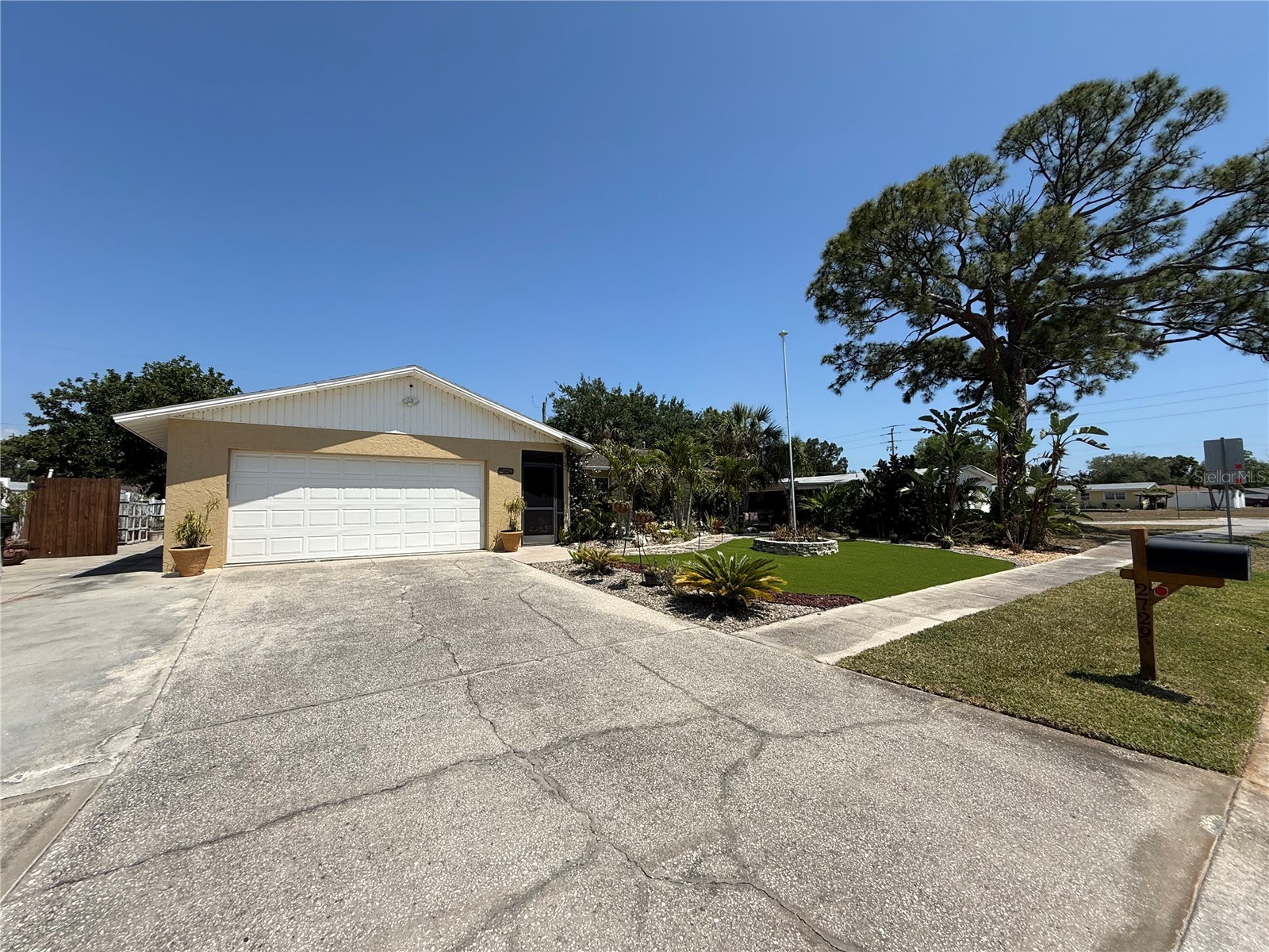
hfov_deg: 102.1
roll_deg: +0.9
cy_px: 476
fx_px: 513
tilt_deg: +4.8
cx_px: 634
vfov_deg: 85.7
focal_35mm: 14
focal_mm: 2.22
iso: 50
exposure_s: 1/2976
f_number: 2.2
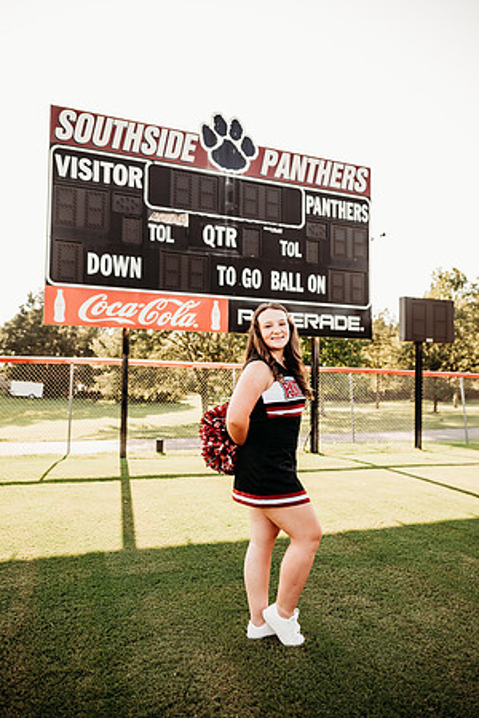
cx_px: 240
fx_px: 479
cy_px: 359
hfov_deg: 53.1
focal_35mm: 24
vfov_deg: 73.7
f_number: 2.8
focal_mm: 24
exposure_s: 1/640
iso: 200
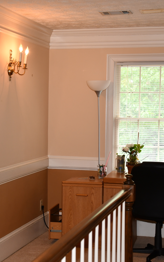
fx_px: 572
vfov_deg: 25.8
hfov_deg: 16.3
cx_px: 57
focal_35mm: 80
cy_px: 131
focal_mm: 35
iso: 450
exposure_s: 1/60
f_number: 4.5
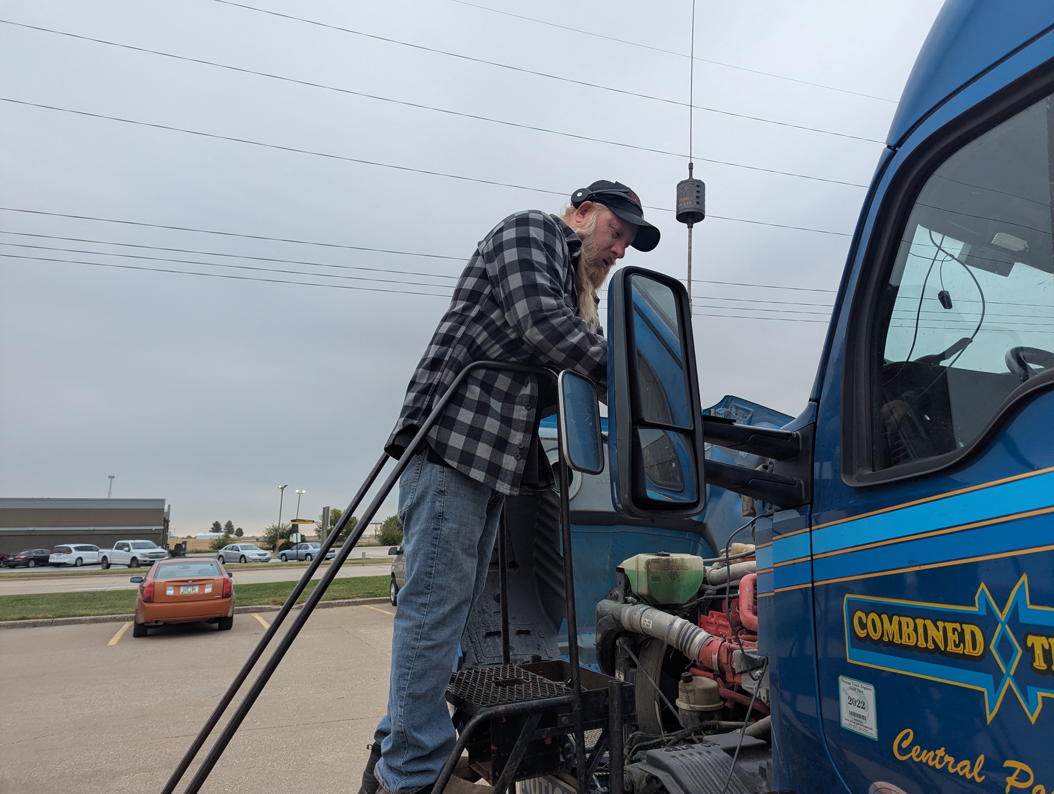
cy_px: 397
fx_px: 732
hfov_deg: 71.5
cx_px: 527
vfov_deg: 56.9
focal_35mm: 24
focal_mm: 6.81
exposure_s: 1/674
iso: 43
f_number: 1.85
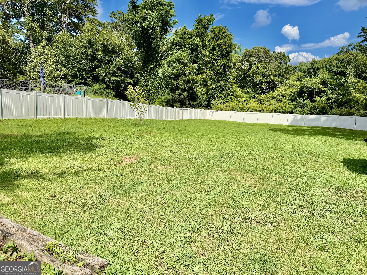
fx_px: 254
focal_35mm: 24
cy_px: 138
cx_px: 184
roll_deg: +1.3
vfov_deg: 56.8
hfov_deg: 71.6
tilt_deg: -9.8
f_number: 1.78
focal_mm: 6.76
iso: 80
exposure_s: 1/4975
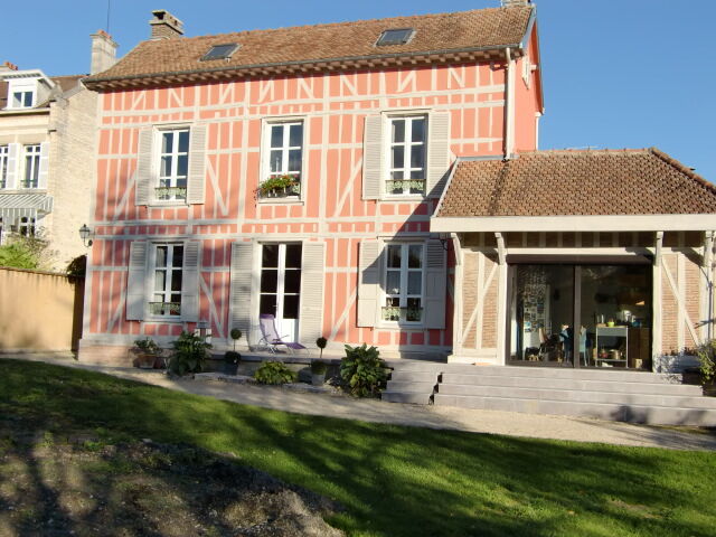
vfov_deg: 36.8
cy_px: 268
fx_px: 807
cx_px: 358
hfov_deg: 47.9
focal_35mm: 39
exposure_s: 1/160
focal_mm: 6.9
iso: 64
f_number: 8
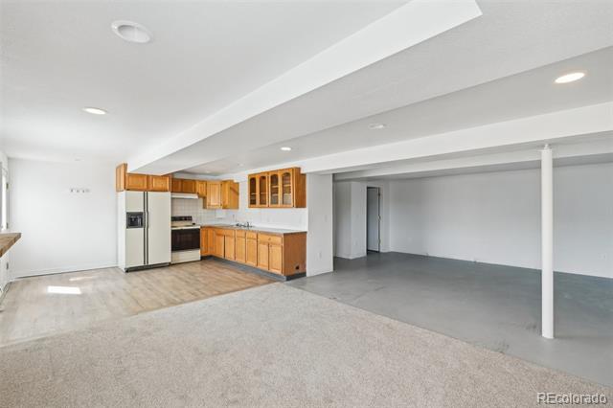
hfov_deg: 100.4
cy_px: 204
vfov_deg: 77.3
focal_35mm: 15
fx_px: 255
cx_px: 306
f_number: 8
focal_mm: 10
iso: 800
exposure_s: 1/8
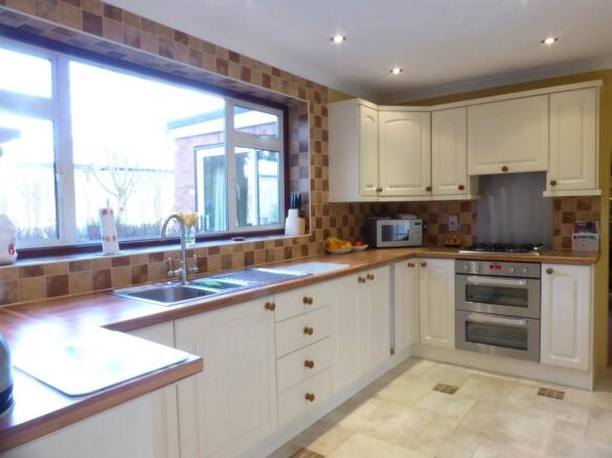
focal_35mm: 24
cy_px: 229
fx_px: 424
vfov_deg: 56.8
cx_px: 306
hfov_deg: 71.6
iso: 400
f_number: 8
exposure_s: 1/10
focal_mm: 4.3
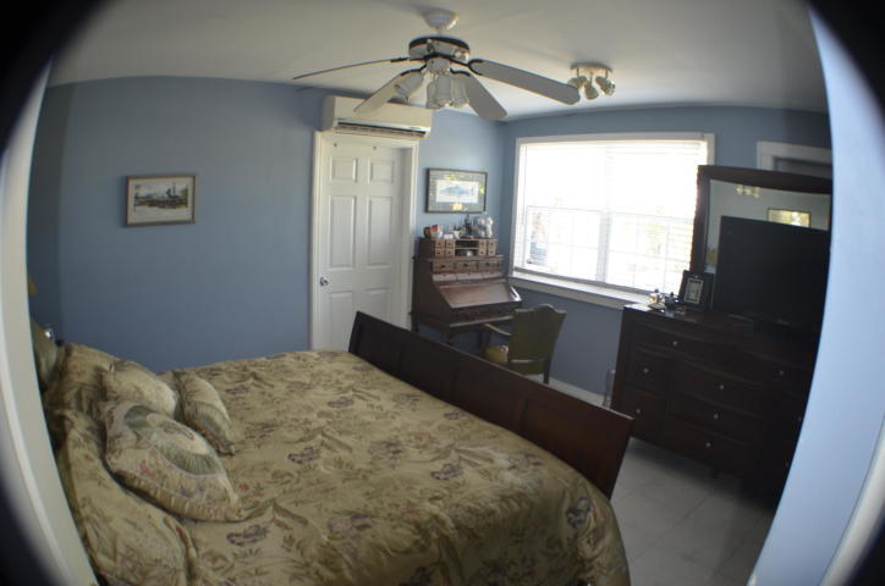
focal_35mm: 30
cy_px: 293
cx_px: 442
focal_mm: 20
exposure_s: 1/60
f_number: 3.8
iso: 400
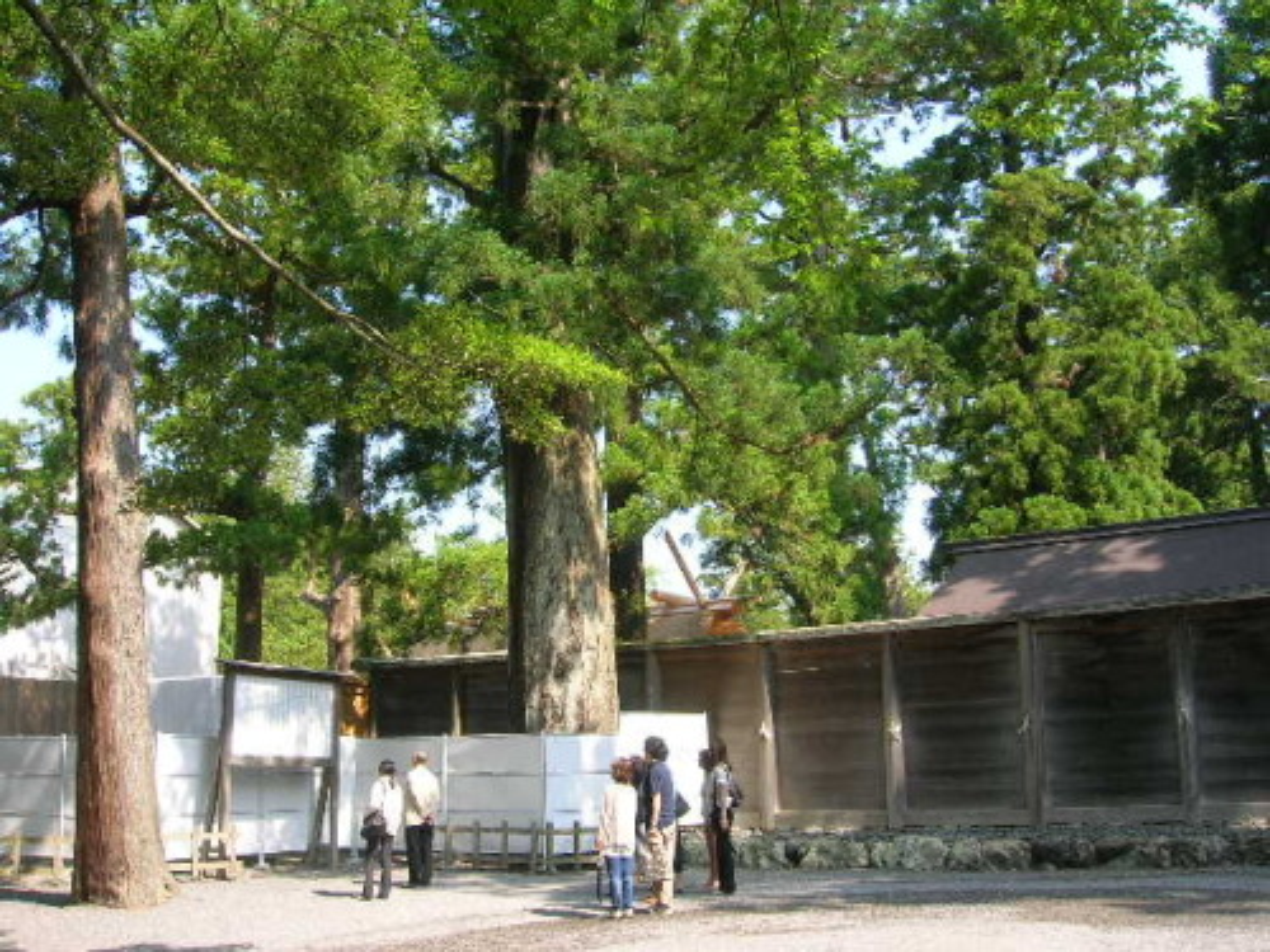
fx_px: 1247
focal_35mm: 34
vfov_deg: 41.8
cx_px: 635
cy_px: 476
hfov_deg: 54.0
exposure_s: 1/102
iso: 50
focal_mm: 5.7
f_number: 4.9
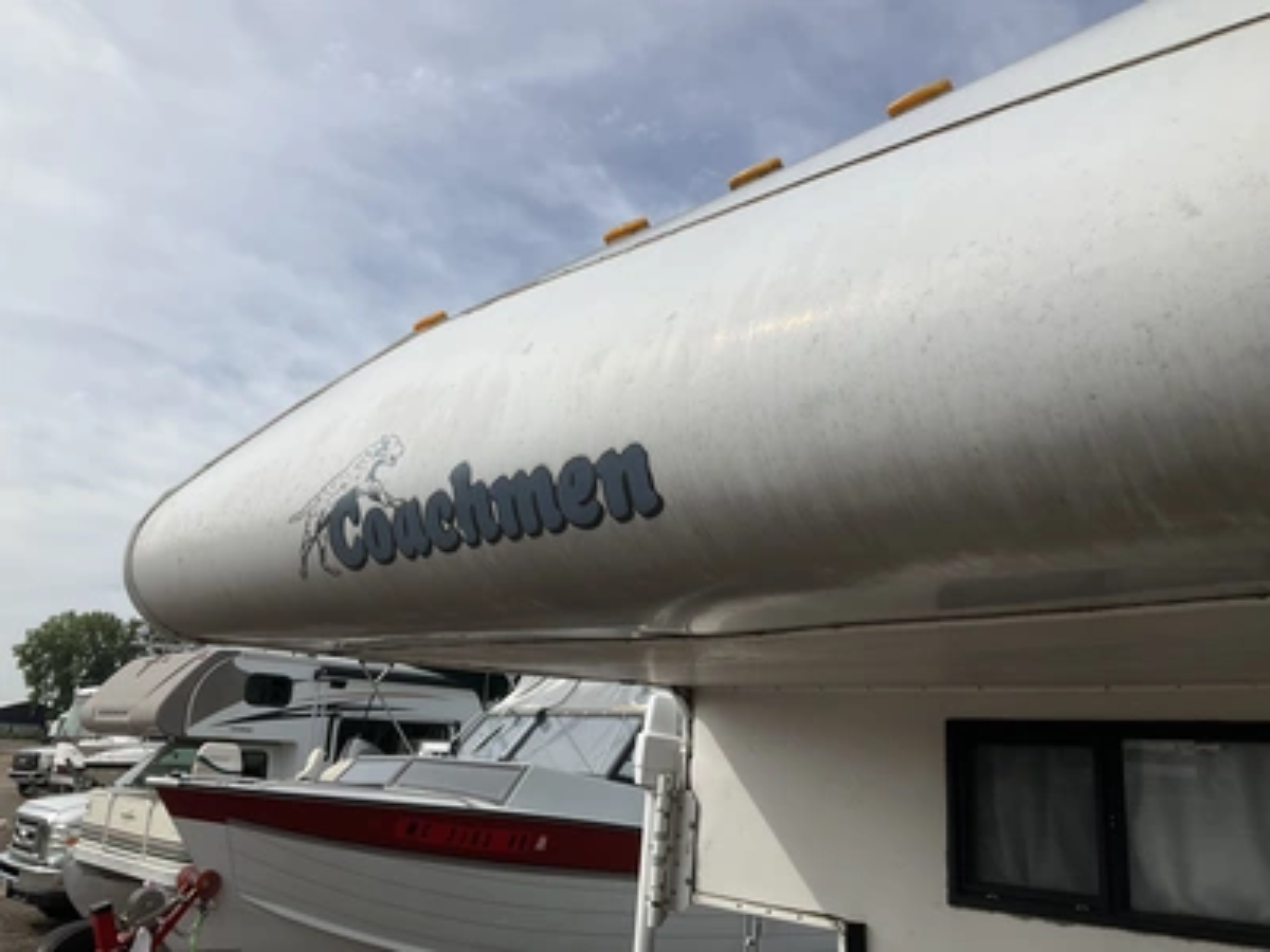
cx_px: 635
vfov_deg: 48.2
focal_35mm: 29
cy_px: 476
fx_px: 1064
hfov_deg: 61.7
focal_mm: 3
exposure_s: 1/2959
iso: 25
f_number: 1.8
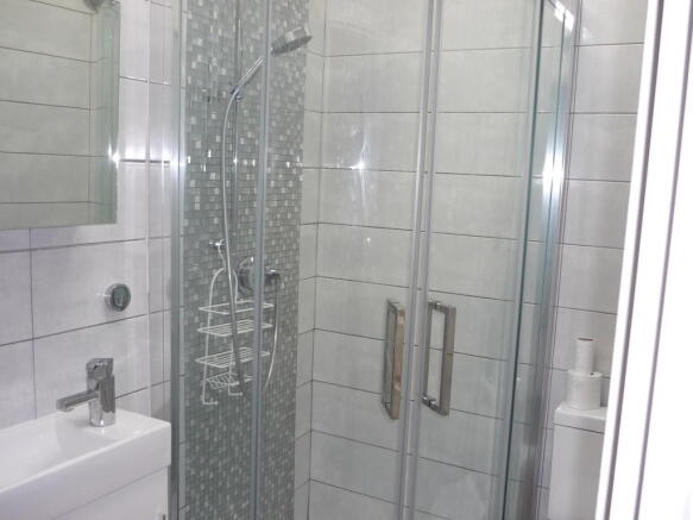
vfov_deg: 42.9
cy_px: 260
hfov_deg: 55.4
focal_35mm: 33
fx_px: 661
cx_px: 346
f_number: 2.8
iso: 100
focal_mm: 5.5
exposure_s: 1/30
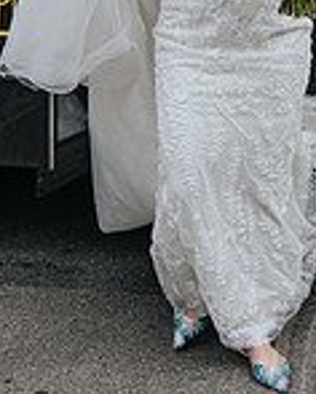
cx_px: 228
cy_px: -158
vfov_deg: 16.4
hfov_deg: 14.1
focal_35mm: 109
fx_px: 1272
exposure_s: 1/250
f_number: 4
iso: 360
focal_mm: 38
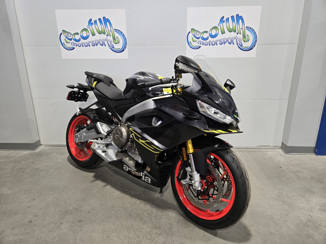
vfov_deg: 58.9
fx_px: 217
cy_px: 122
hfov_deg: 73.9
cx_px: 163
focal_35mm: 23
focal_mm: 5.4
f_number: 1.8
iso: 250
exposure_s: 1/120
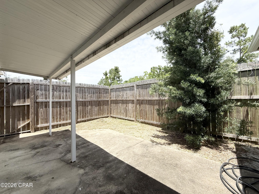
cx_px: 130
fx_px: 105
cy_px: 97
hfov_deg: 102.1
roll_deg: +1.3
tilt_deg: +1.6
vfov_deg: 85.7
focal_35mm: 14
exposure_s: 1/2092
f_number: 2.2
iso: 50
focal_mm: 2.22
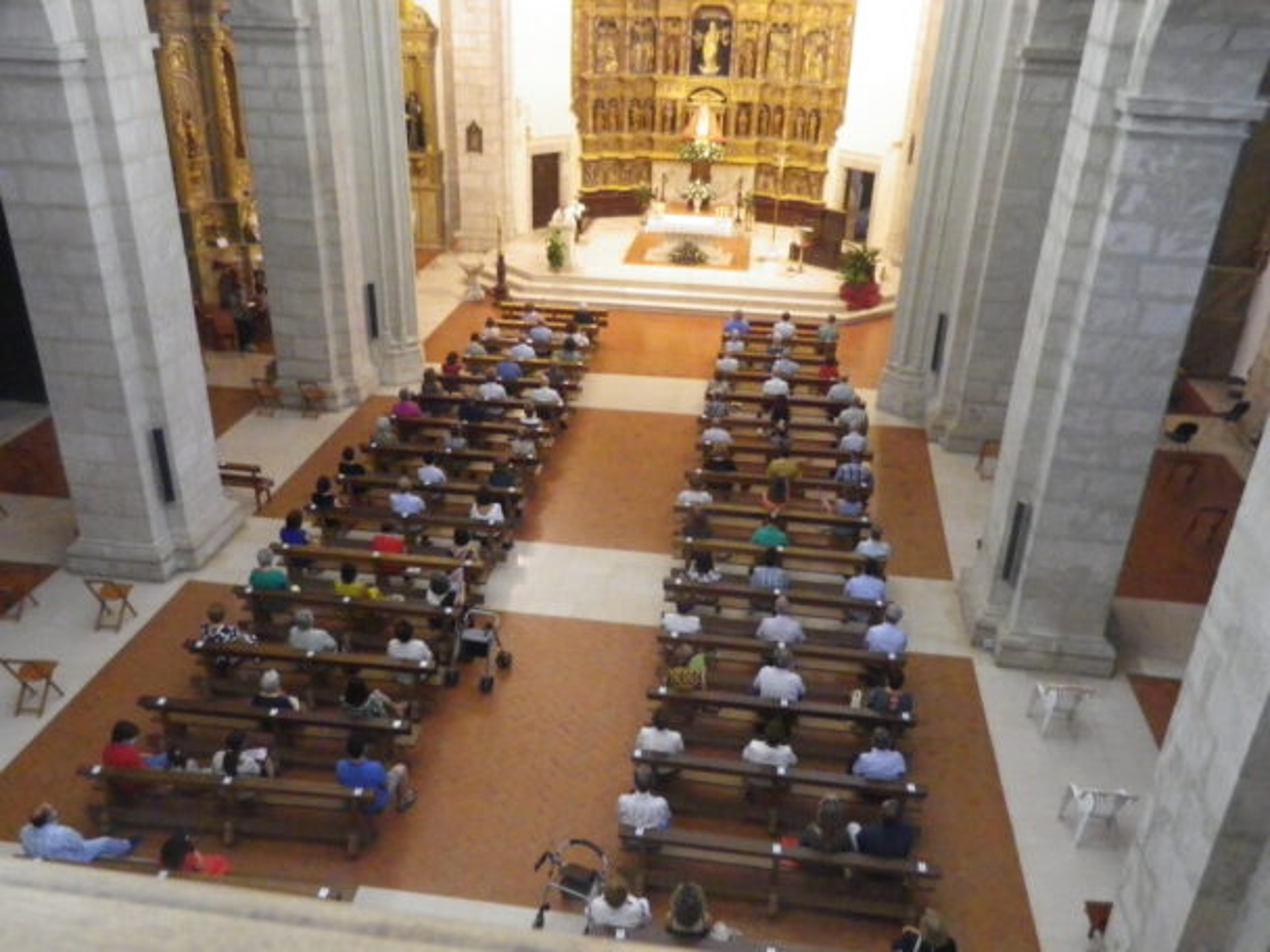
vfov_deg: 48.2
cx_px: 635
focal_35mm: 29
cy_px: 476
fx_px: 1064
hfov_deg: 61.7
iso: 800
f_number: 3.7
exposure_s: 1/8
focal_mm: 5.2
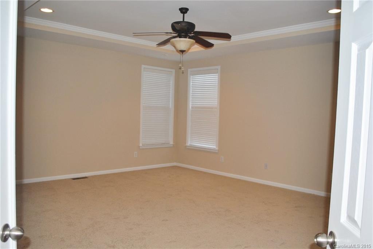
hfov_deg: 61.9
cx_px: 186
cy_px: 124
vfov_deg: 43.7
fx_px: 311
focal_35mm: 30
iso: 200
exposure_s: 1/60
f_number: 3.8
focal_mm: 20
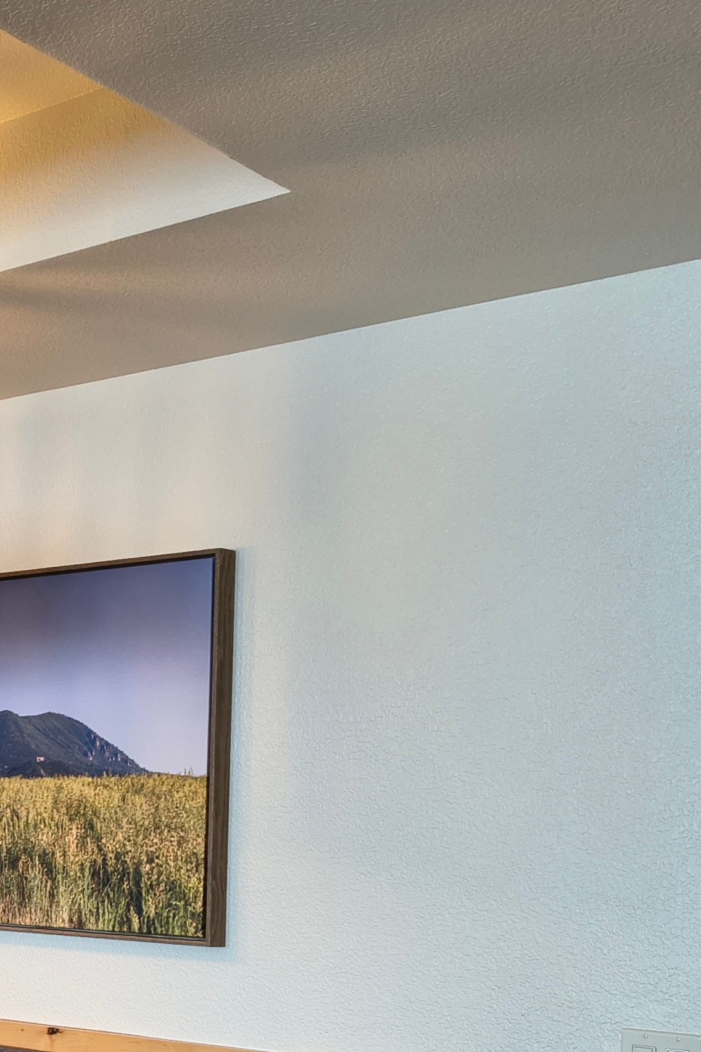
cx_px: -197
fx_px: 1752
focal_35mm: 60
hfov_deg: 20.7
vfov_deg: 32.5
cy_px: 847
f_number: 1.8
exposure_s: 1/60
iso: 598
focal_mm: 5.56
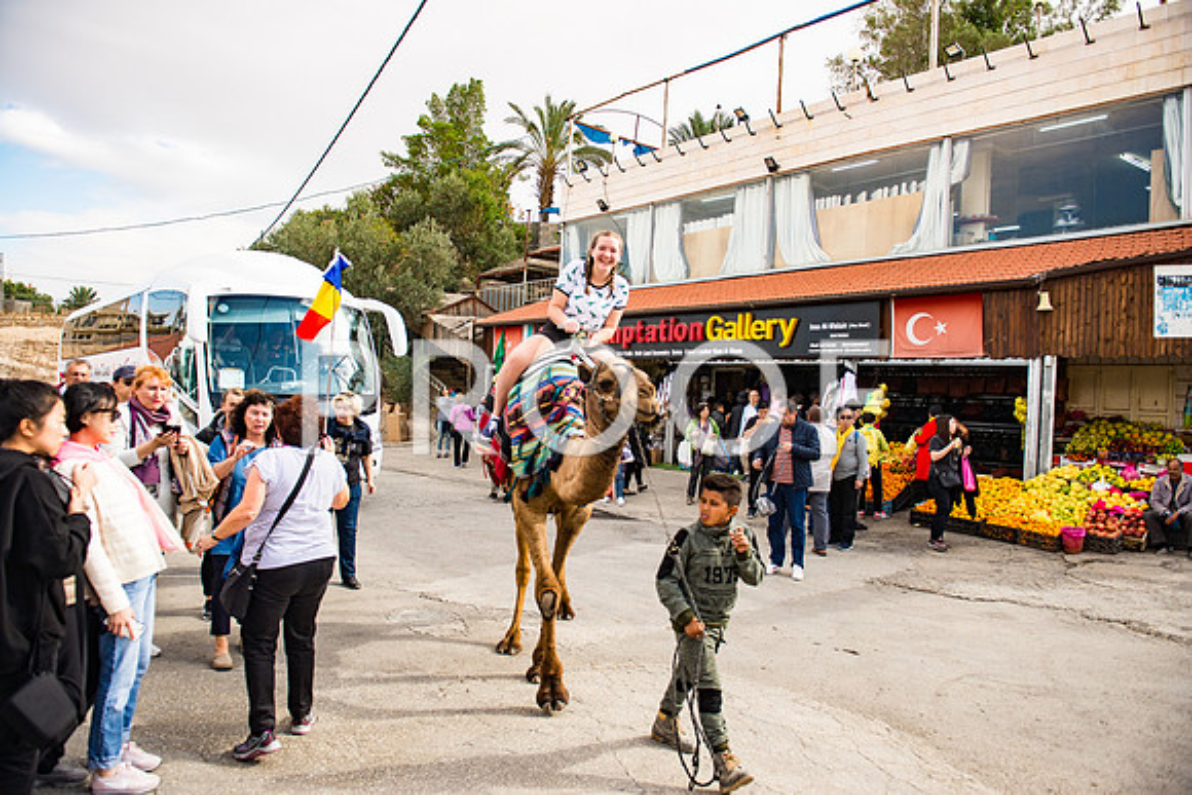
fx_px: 795
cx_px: 596
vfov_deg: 53.2
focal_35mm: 24
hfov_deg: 73.7
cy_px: 398
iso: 200
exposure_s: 1/1600
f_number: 2.8
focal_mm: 24
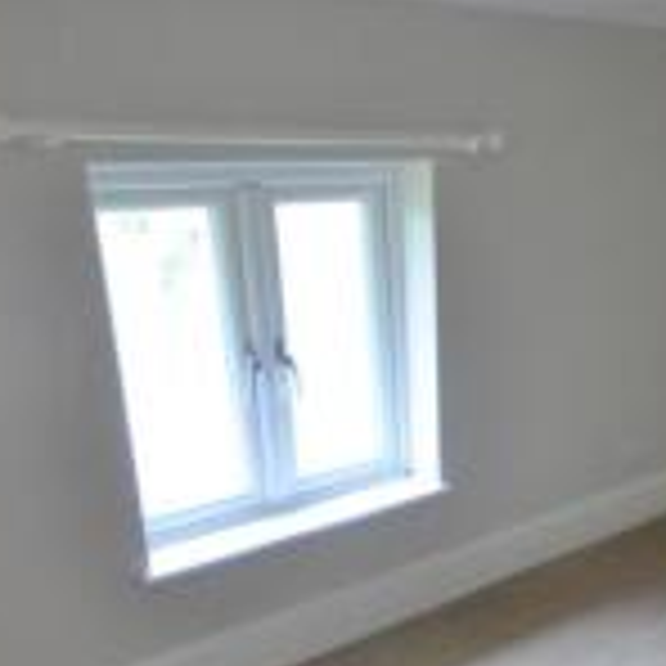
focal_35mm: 41
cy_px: 488
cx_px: 576
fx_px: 892
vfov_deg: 39.9
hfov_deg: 38.6
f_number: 4
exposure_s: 1/60
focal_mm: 10
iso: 720
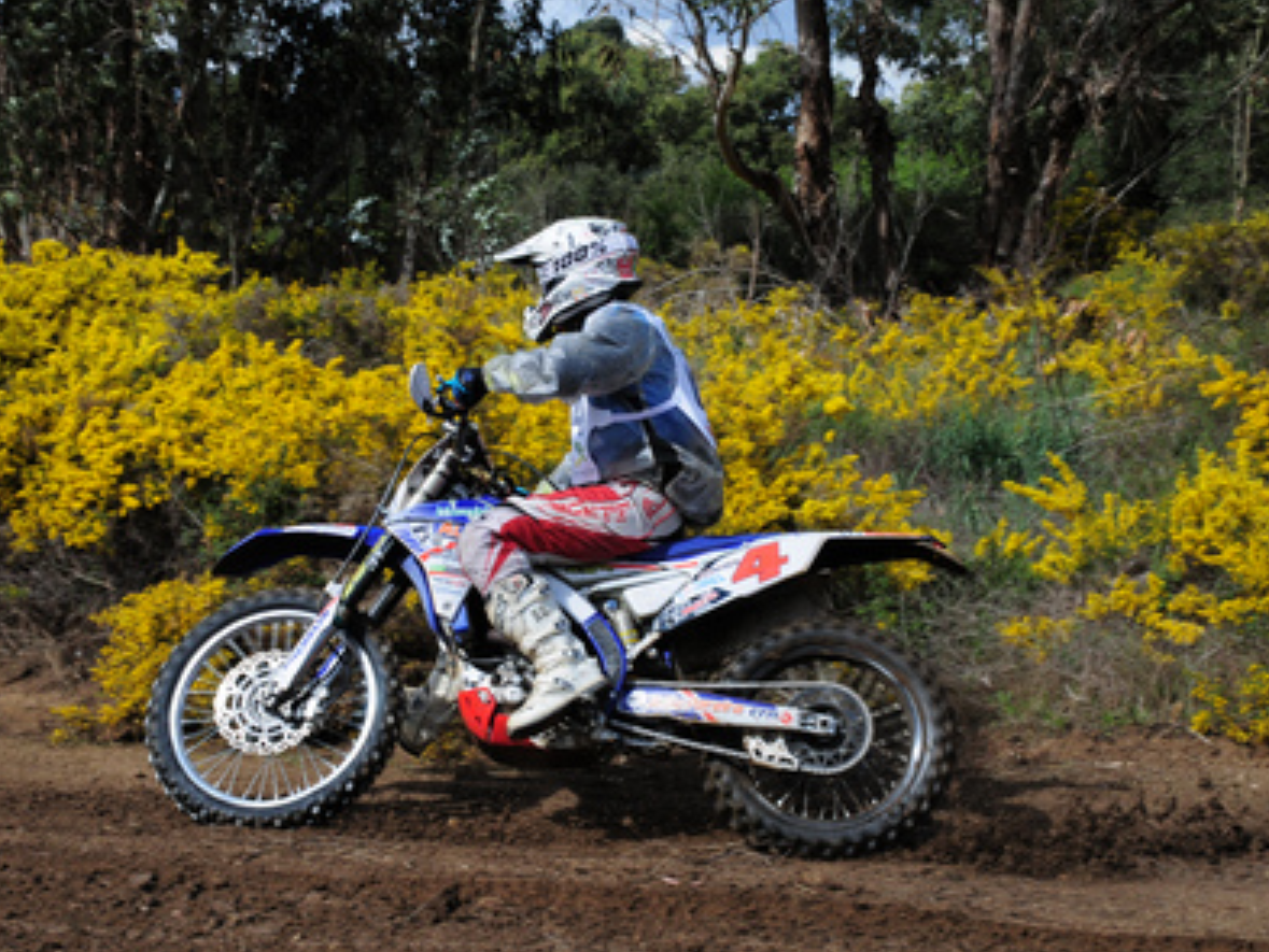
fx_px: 2420
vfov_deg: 22.3
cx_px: 578
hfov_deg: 29.4
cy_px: 476
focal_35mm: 66
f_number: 14
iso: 640
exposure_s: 1/500
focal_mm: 40
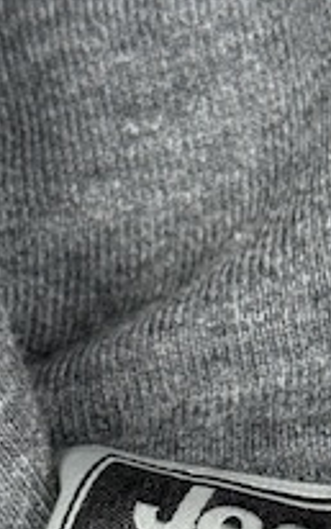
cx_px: 400
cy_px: 419
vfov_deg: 13.2
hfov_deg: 8.2
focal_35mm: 158
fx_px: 2277
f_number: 1.78
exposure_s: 1/100
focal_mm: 6.76
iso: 80
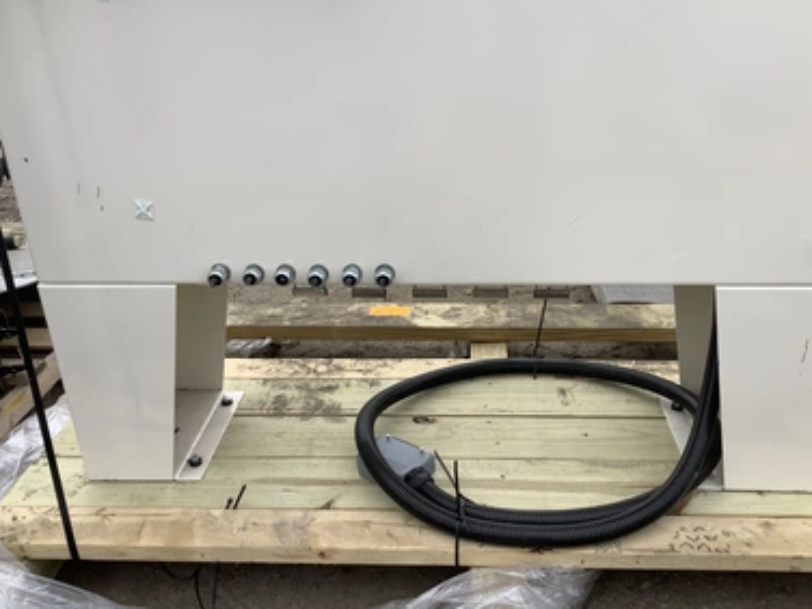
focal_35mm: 33
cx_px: 430
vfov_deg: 42.9
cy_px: 315
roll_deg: +2.2
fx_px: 774
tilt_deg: -26.8
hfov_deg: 55.3
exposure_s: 1/599
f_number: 2.4
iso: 25
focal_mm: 3.3
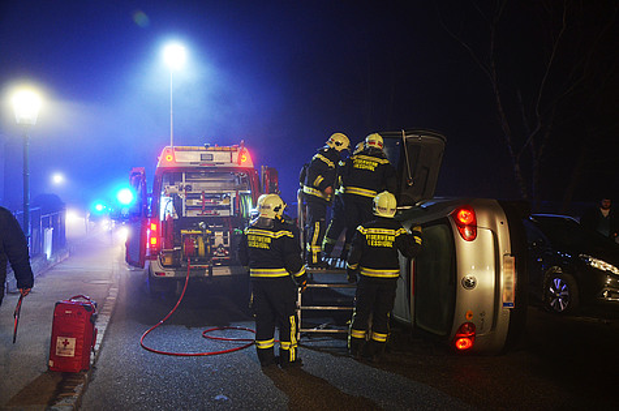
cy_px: 206
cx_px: 310
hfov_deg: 59.6
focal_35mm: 32
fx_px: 541
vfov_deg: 41.6
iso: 800
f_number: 3.8
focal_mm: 21
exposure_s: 1/50
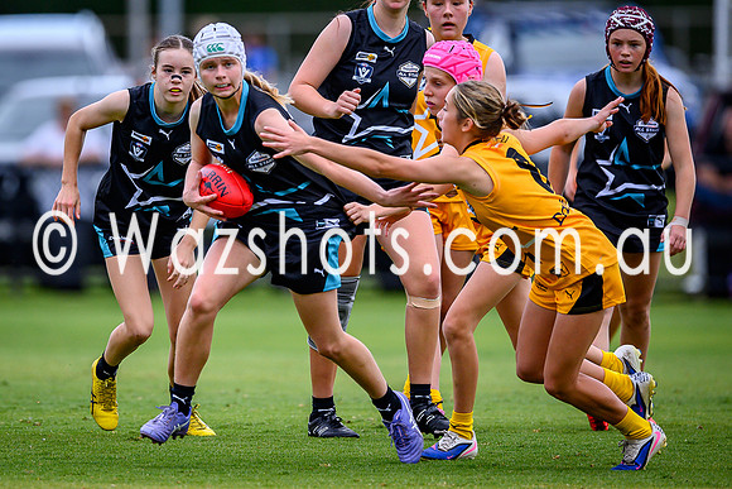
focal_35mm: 757
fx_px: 15388
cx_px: 233
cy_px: 183
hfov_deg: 2.7
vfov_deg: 1.8
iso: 1100
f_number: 4
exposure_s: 1/1600
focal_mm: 500
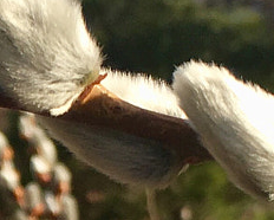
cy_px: 289
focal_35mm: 195
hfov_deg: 9.7
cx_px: -113
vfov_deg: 7.8
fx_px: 1583
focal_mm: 4.15
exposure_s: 1/1012
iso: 25
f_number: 2.2
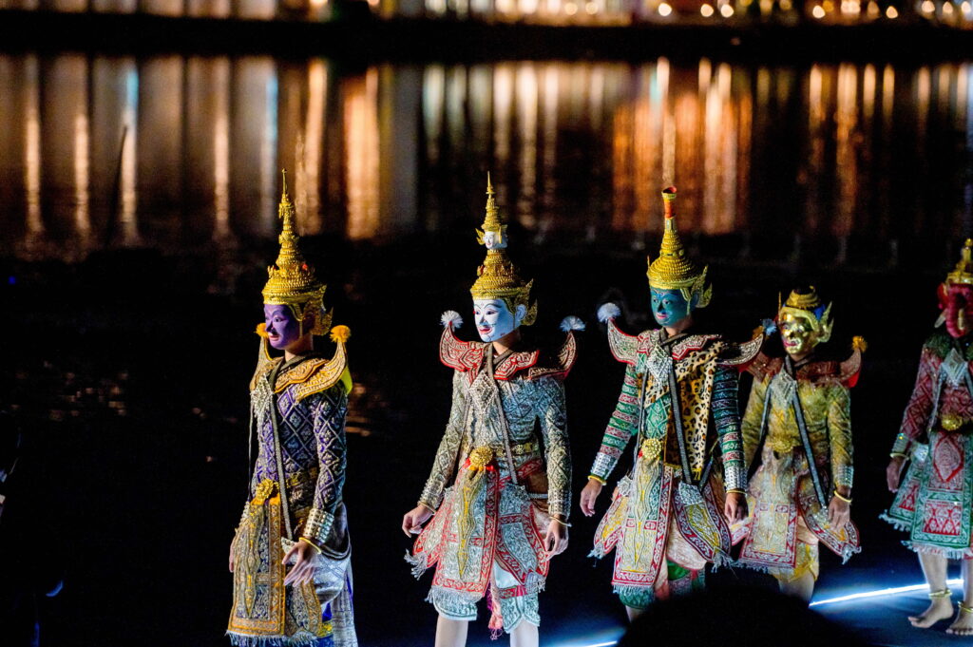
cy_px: 324
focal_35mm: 150
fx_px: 4051
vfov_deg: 9.1
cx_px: 486
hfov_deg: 13.7
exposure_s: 1/320
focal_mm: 150
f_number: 2.8
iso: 2500
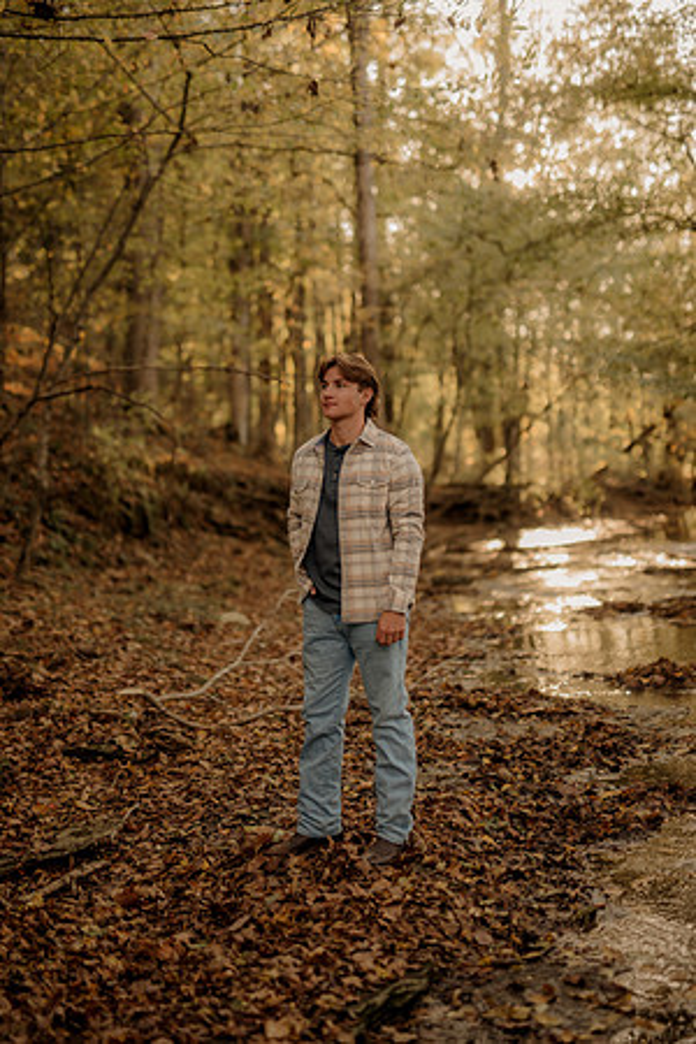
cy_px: 522
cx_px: 348
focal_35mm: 50
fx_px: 1450
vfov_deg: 39.6
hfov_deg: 27.0
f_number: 1.4
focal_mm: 50
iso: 200
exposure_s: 1/320
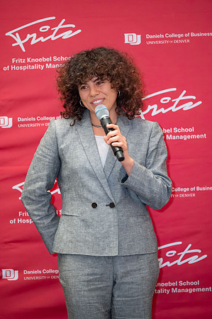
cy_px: 160
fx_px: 1771
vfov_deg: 10.3
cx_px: 106
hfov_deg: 6.9
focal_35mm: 200
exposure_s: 1/125
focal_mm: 200
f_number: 2.8
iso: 8000
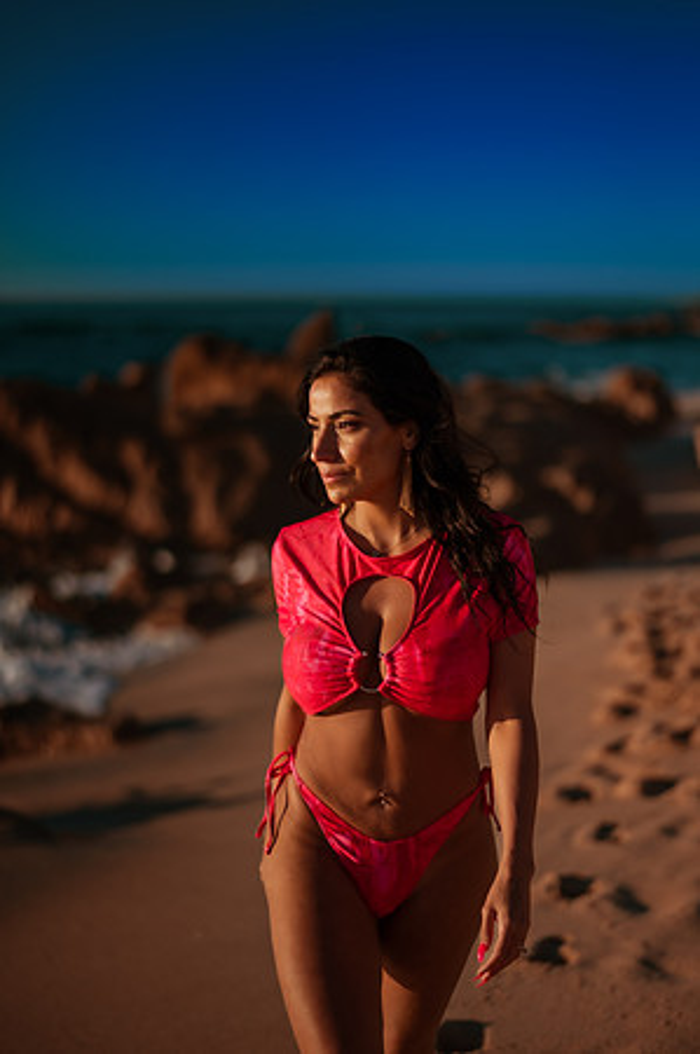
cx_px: 350
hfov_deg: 23.3
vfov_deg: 34.5
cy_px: 527
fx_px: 1695
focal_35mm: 58
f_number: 1.4
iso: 50
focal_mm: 58
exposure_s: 1/8000
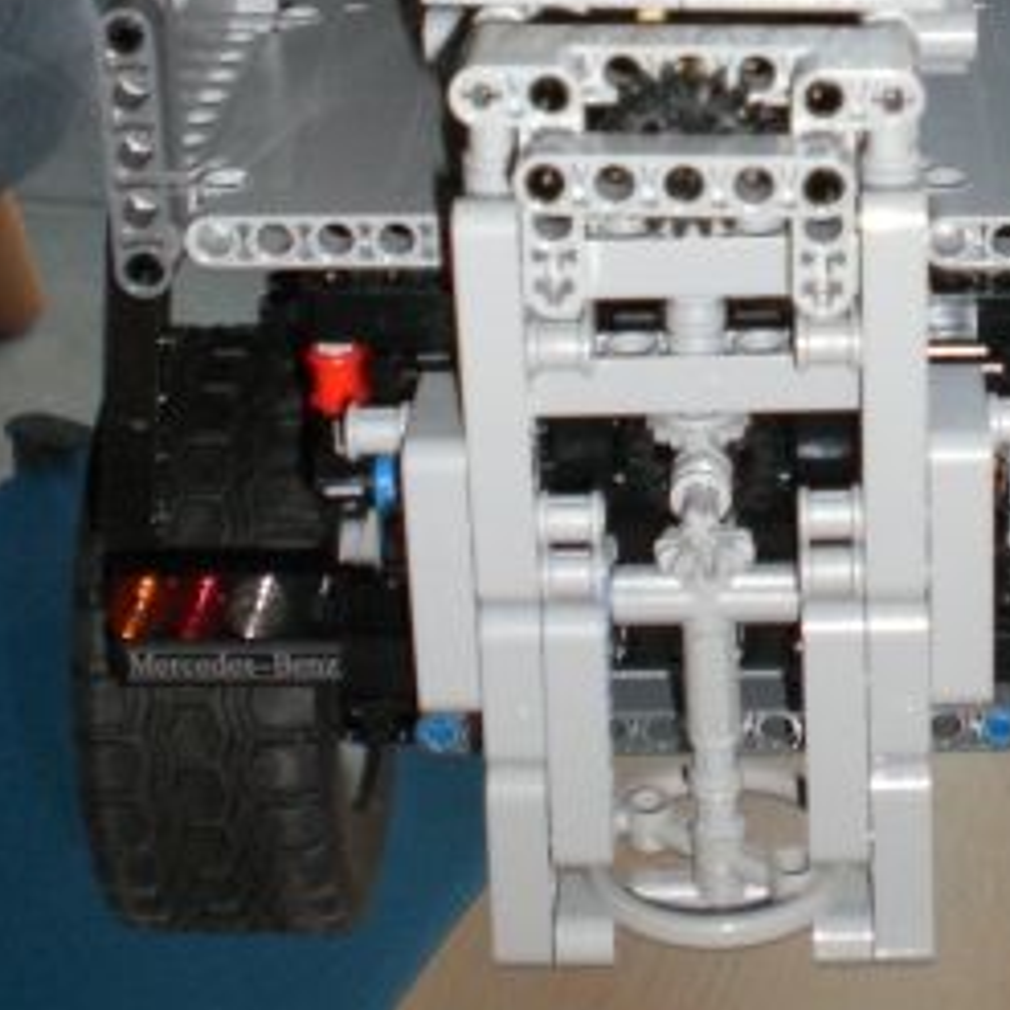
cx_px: 810
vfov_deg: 19.4
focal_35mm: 87
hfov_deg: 19.7
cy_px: 33
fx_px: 2872
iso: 200
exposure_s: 1/60
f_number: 3.1
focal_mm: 6.3
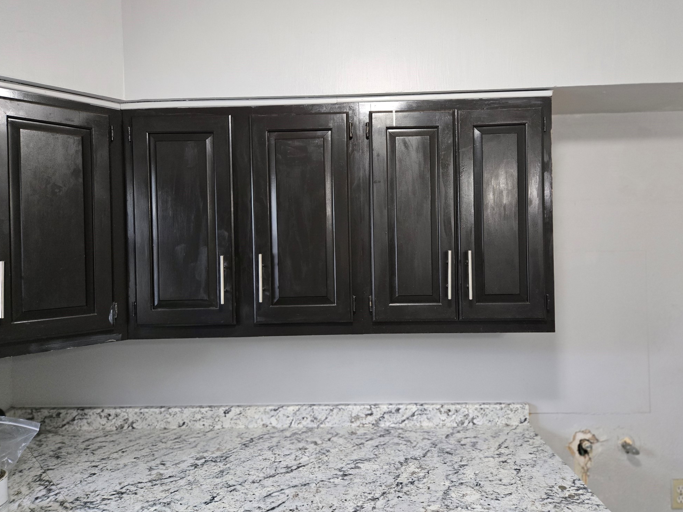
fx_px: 474
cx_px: 347
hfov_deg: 71.6
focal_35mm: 24
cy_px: 250
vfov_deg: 56.8
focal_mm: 5.4
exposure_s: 1/120
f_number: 1.8
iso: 800
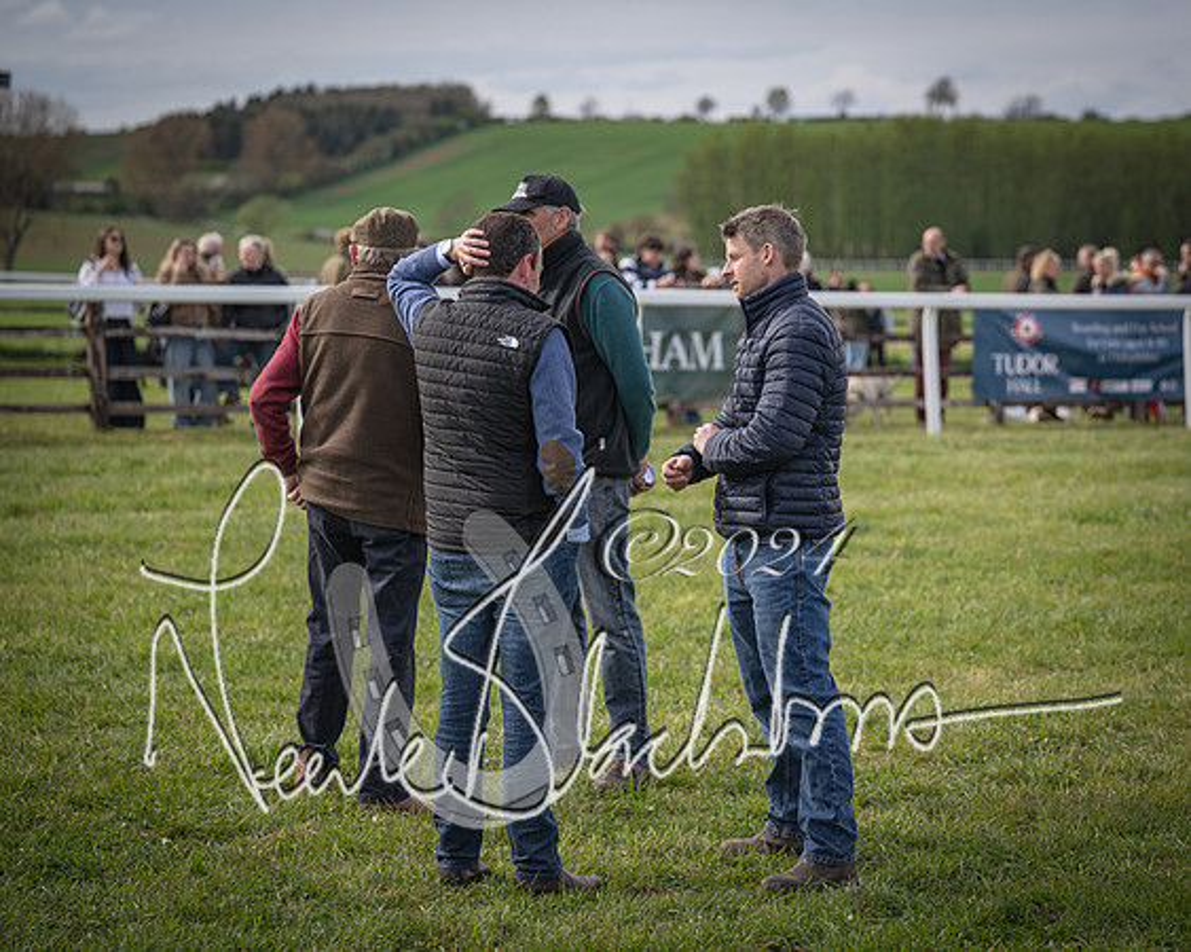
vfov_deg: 14.8
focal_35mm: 104
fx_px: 3676
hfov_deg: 18.4
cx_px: 771
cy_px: 508
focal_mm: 82
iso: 100
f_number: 2.8
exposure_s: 1/1000
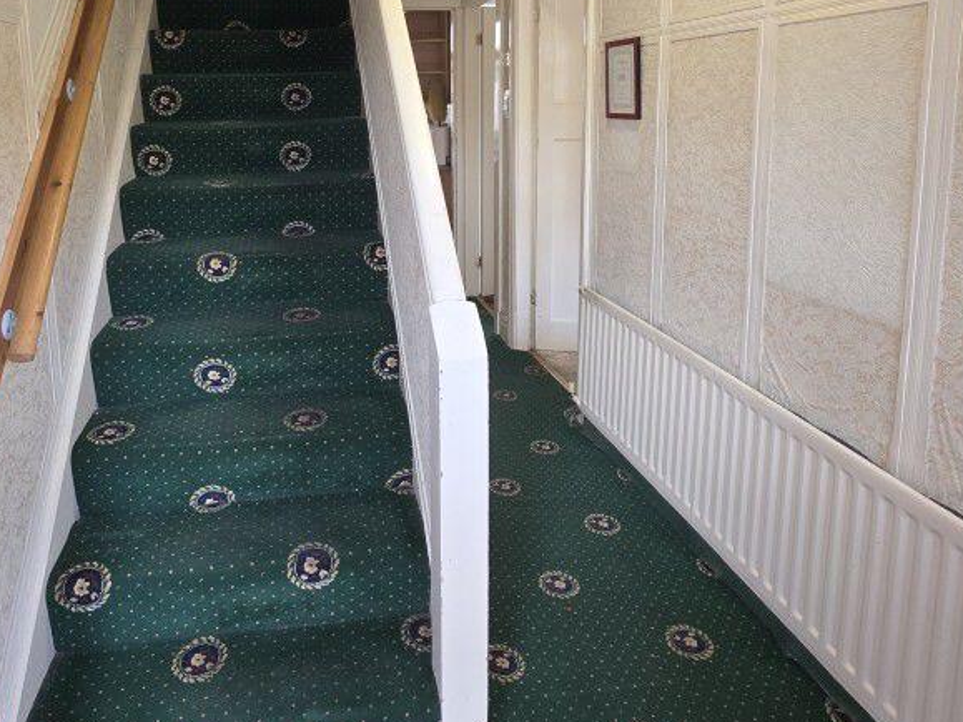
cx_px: 366
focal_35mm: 23
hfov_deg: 72.8
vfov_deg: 56.2
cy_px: 186
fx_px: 640
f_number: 1.9
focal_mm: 2.2
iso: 125
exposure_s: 1/100
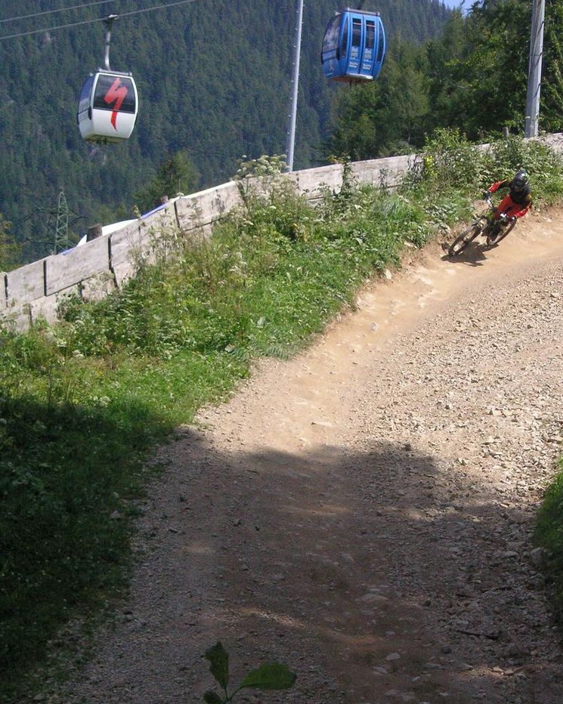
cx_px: 326
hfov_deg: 11.7
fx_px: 2751
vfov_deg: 14.6
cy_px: 401
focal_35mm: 132
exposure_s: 1/750
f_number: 5
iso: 160
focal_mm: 17.1
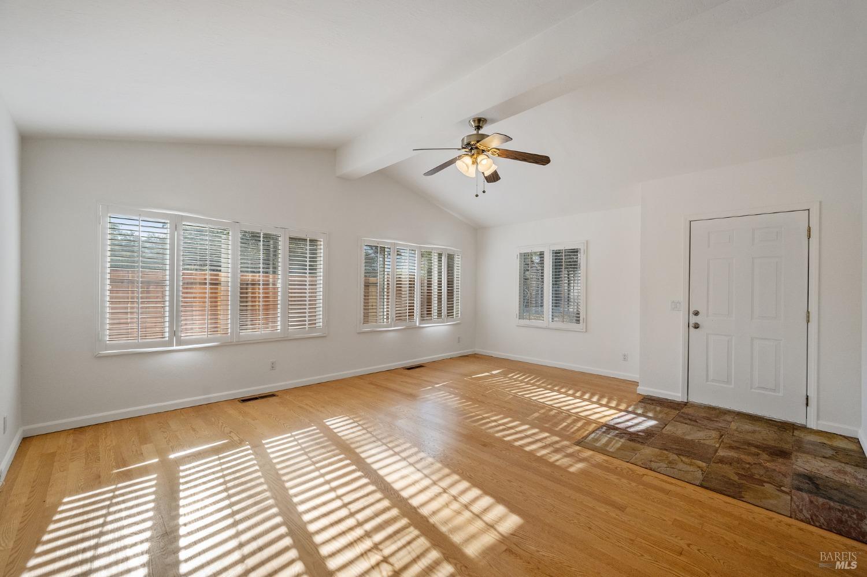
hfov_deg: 104.3
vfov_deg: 81.2
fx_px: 337
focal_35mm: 14
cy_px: 288
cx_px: 434
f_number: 8
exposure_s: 1/125
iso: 400
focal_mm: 14
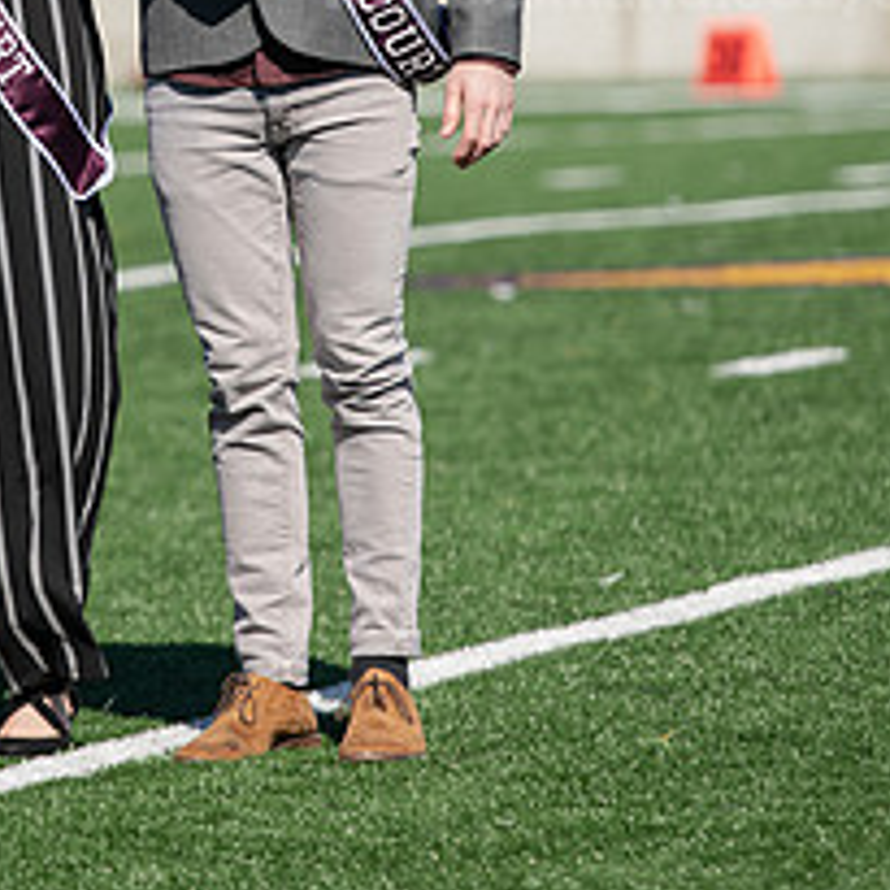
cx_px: 122
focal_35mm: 445
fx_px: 12944
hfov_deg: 3.9
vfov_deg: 3.9
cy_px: 80
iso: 200
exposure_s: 1/2000
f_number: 3.5
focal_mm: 185
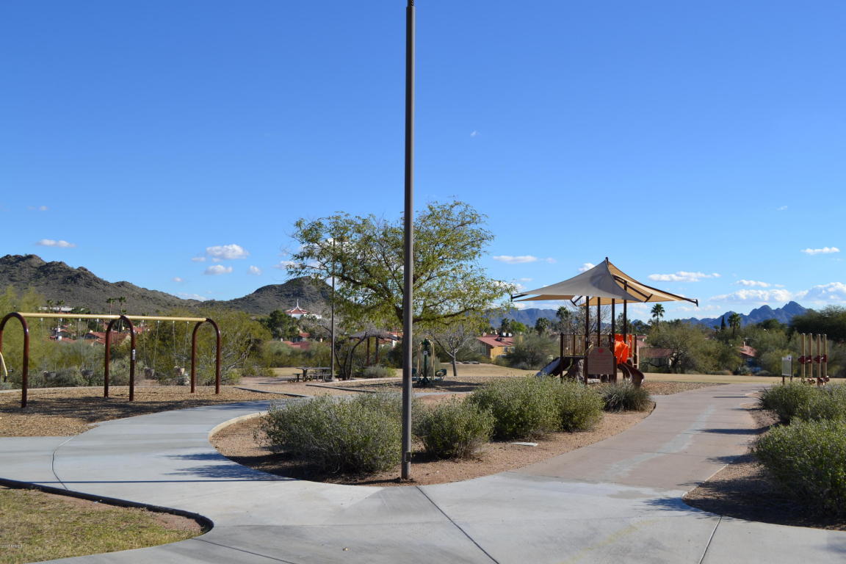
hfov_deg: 57.2
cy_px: 282
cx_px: 423
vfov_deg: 40.0
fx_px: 775
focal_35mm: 33
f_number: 9
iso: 100
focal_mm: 22
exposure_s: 1/320
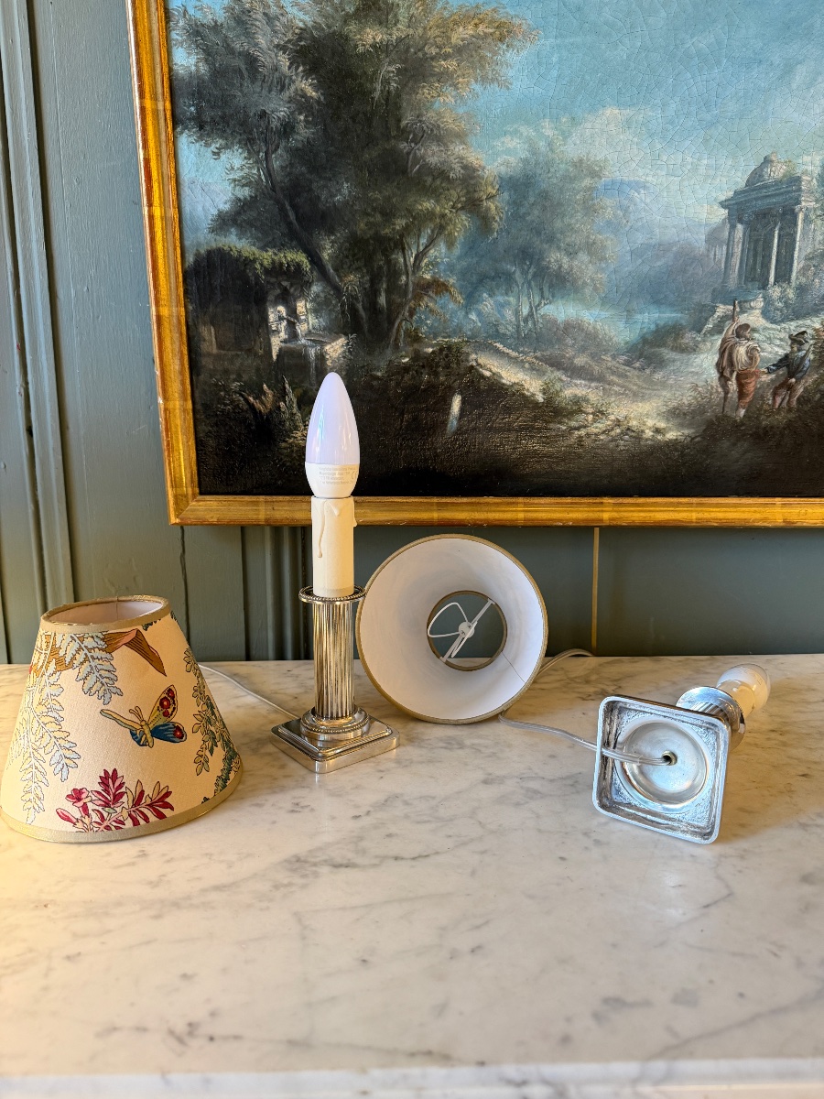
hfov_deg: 56.8
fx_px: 762
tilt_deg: -10.9
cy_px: 550
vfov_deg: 71.6
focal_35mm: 24
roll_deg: -0.1
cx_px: 412
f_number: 1.78
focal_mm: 6.76
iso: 250
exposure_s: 1/50
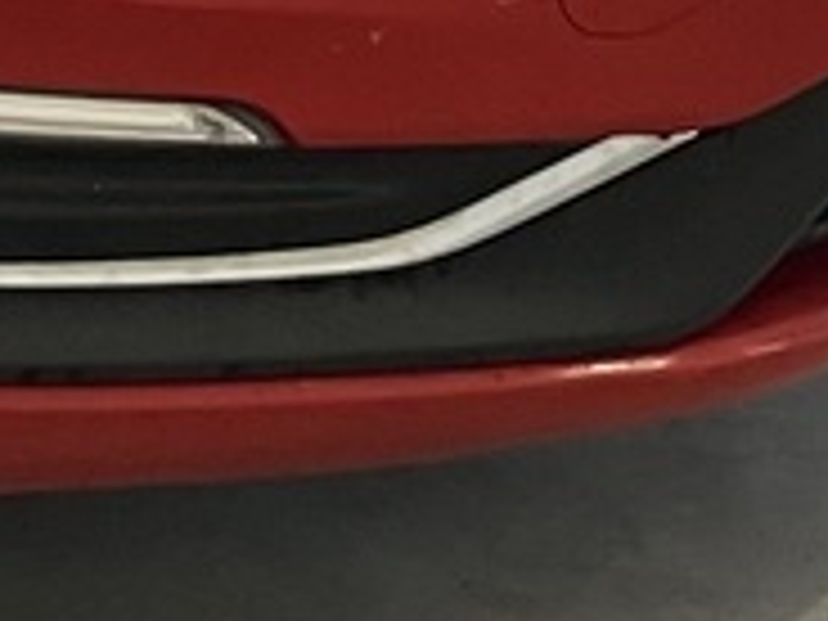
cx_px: -1130
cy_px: -819
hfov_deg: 8.3
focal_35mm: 219
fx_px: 5238
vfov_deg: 6.5
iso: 50
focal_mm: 3.99
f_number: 1.8
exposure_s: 1/50
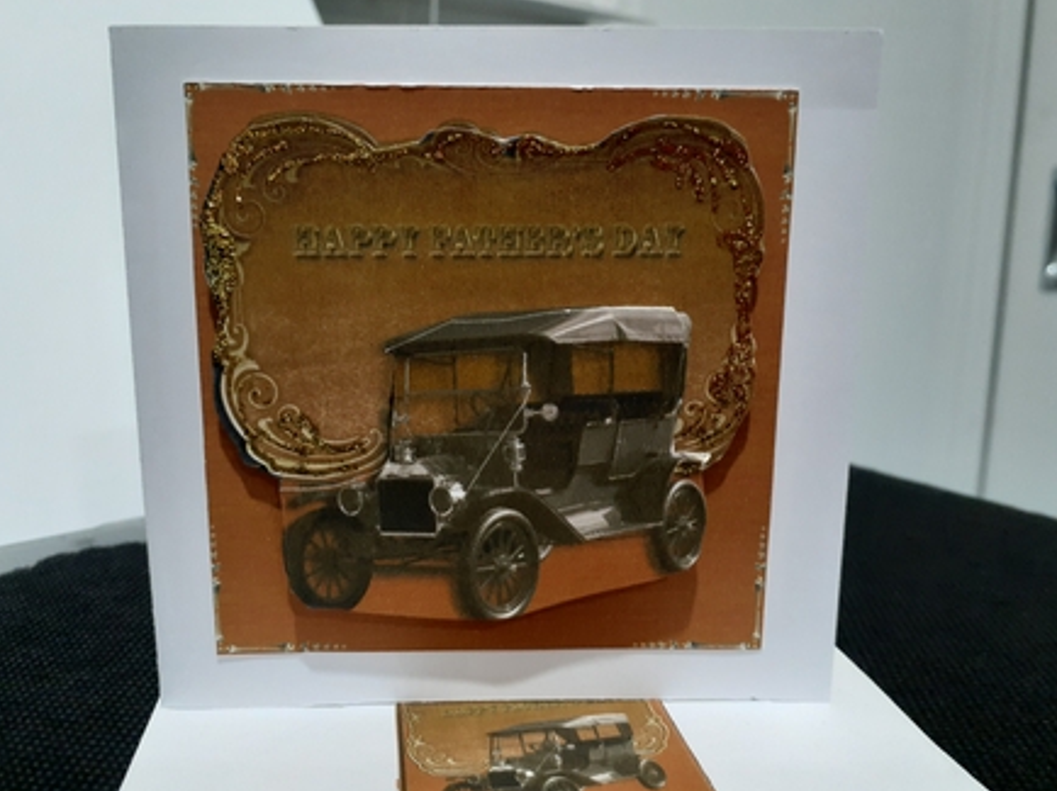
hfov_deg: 63.5
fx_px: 855
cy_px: 391
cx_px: 543
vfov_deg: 49.7
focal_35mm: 28
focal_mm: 3.6
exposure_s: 1/50
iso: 400
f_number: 1.9
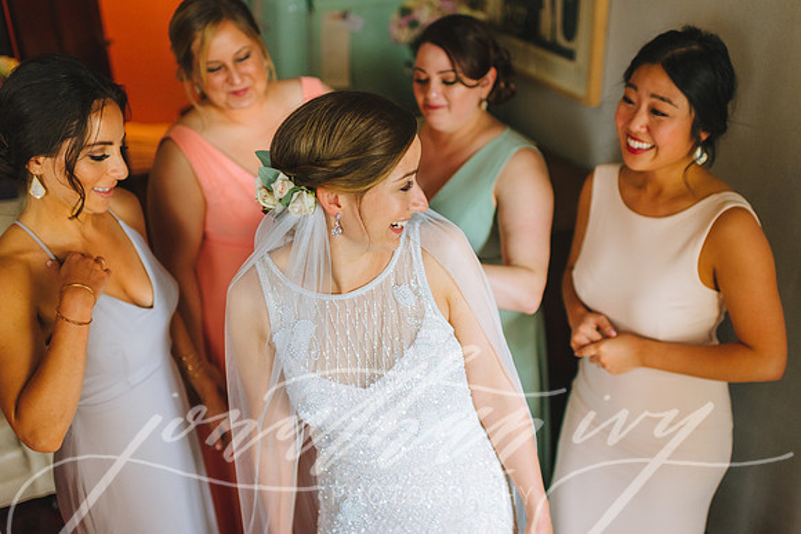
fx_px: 828
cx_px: 426
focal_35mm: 37
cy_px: 267
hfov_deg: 51.6
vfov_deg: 35.8
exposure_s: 1/800
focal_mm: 35
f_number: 2
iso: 1250
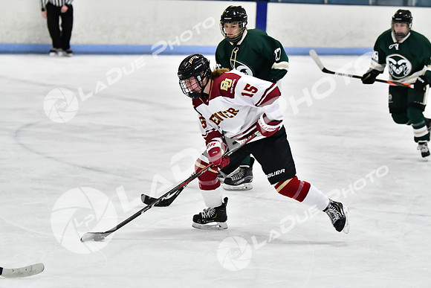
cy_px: 144
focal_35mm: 150
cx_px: 216
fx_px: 1796
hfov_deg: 13.7
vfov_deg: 9.2
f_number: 2.8
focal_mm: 100
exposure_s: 1/1250
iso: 8000
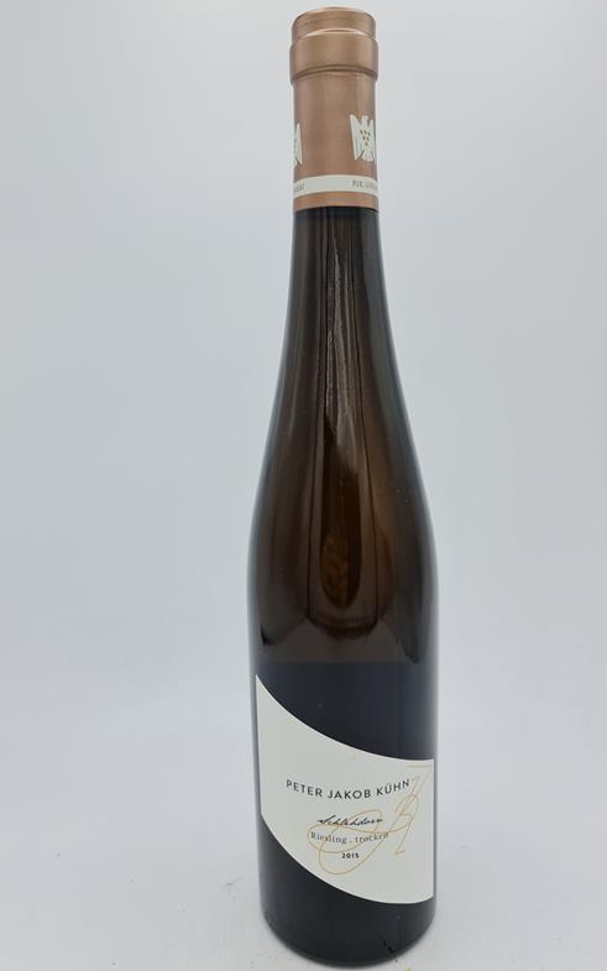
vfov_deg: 68.4
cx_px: 302
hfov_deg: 46.0
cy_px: 486
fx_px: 714
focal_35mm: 27
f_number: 1.8
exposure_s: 1/354
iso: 50
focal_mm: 7
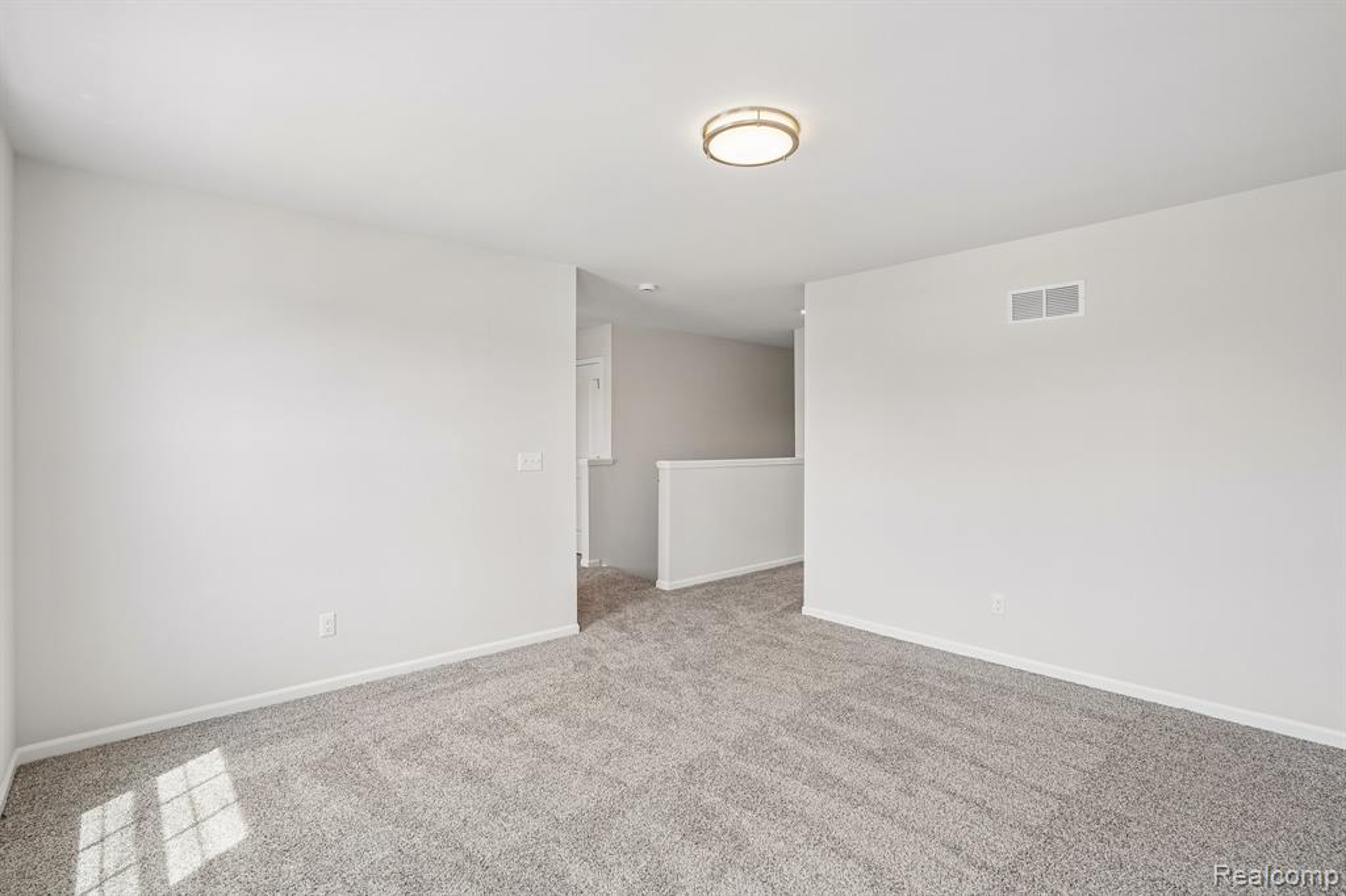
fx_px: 598
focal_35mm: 16
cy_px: 448
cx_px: 673
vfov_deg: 73.7
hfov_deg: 96.8
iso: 400
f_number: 8
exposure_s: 1/60
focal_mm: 16
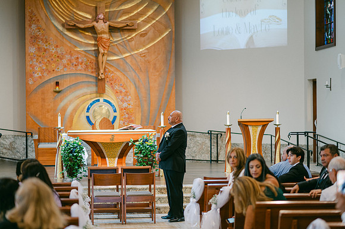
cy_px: 113
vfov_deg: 15.8
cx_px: 170
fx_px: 825
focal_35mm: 86
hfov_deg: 23.6
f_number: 1.8
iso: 400
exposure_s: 1/125
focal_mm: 85
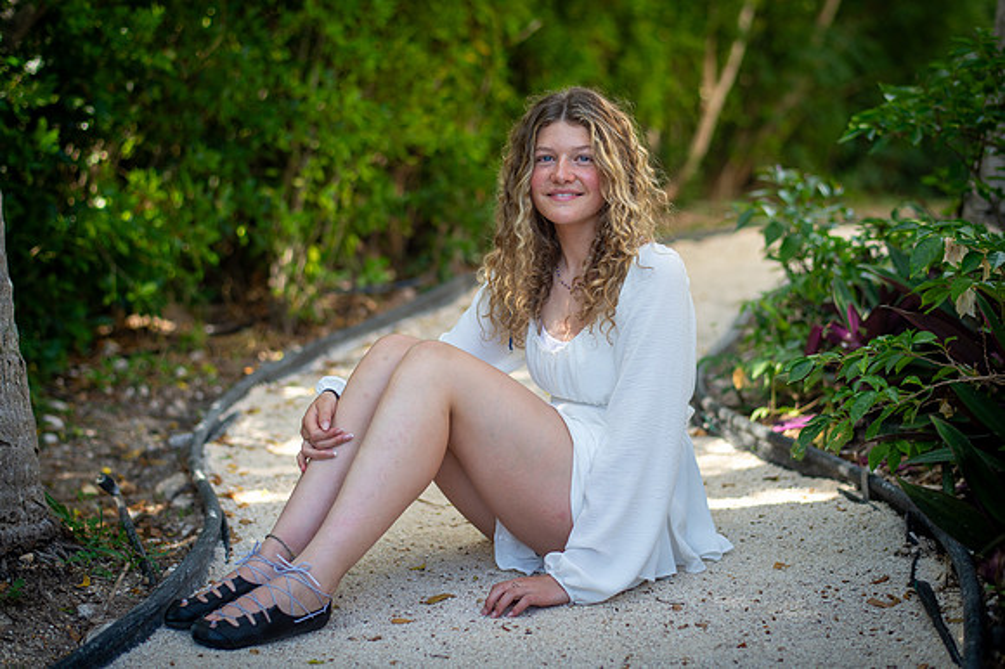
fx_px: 1618
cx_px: 502
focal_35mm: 58
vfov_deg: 23.4
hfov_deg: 34.5
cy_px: 334
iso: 400
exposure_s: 1/500
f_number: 2.2
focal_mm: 58
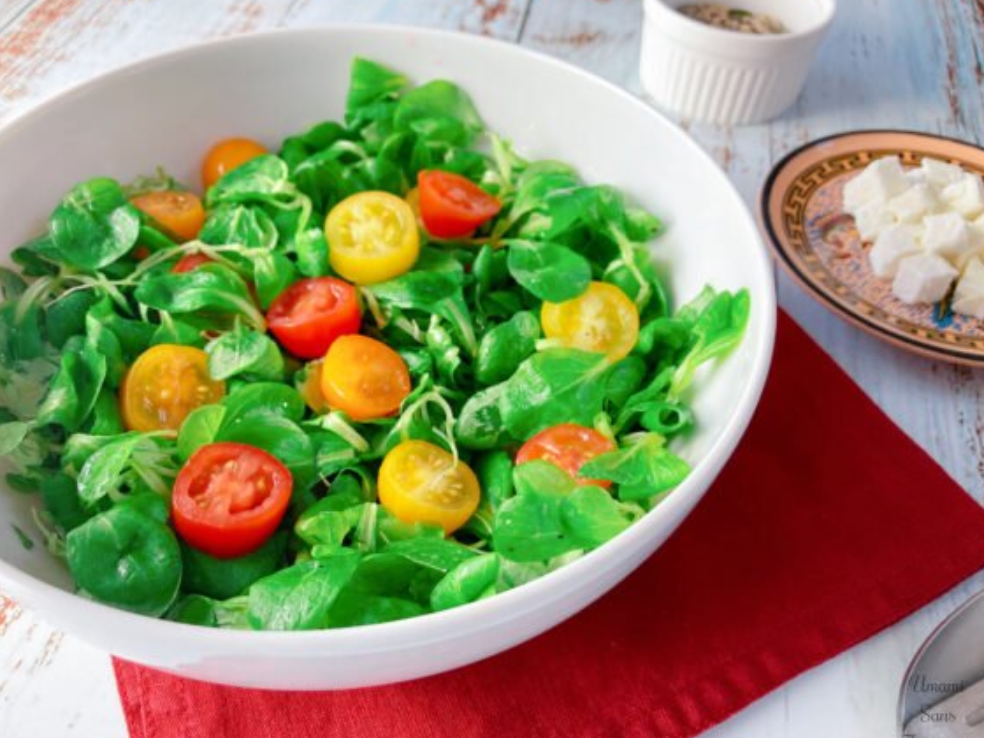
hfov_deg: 59.9
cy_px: 373
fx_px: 853
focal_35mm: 30
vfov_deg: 46.8
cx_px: 464
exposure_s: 1/50
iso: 100
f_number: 1.8
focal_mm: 3.99
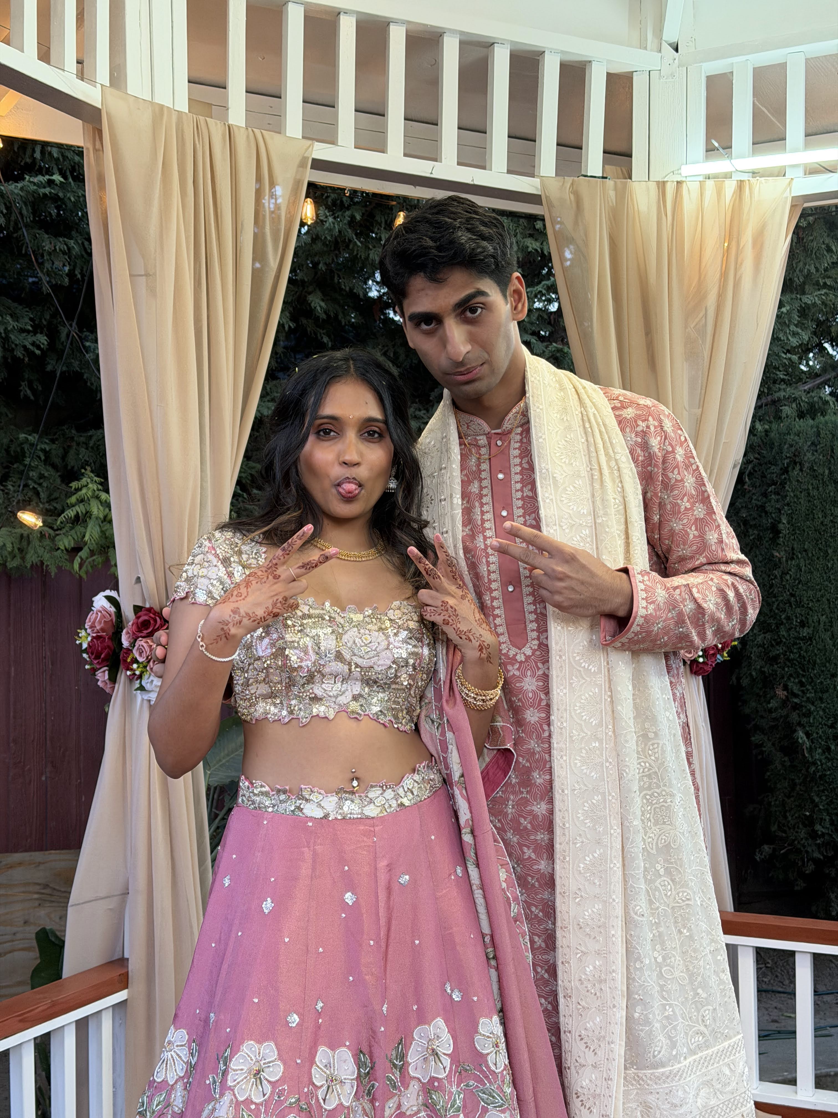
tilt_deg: +1.4
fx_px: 1549
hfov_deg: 30.3
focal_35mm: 48
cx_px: 419
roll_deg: +0.8
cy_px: 559
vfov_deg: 39.7
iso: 125
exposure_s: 1/60
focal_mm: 6.76
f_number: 1.78
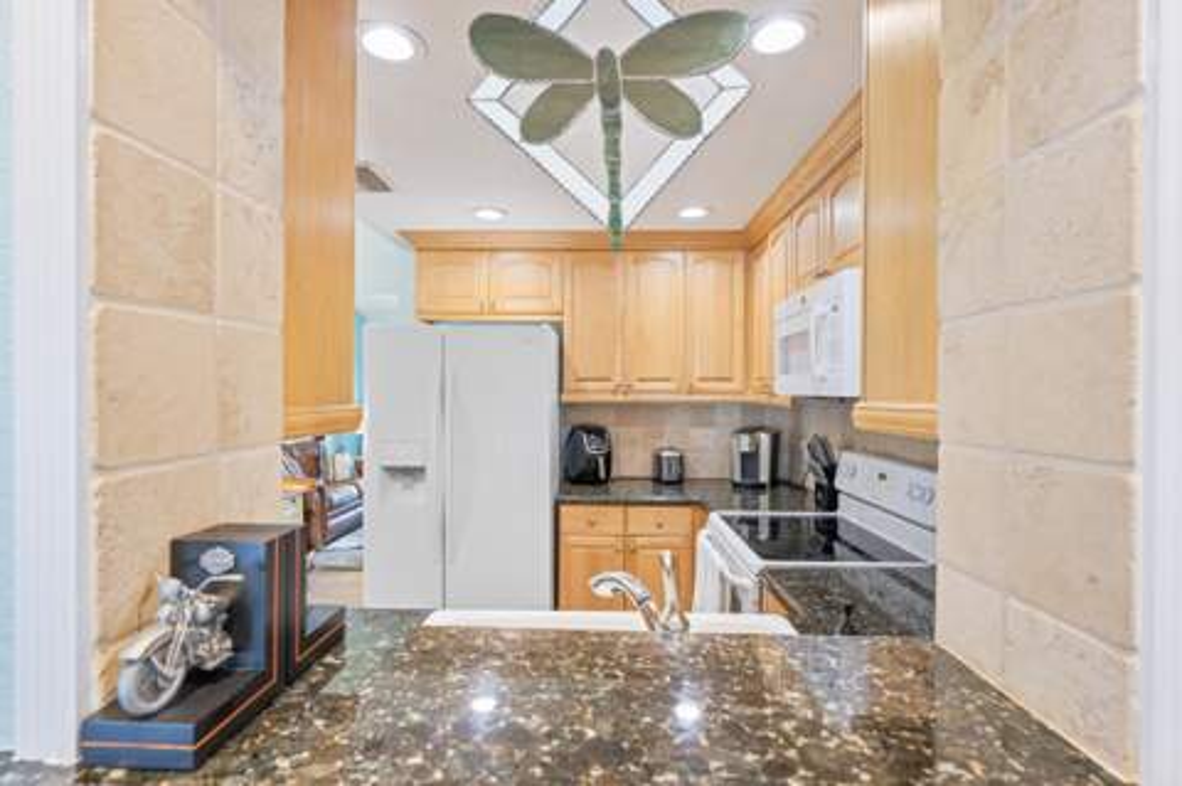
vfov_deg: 68.8
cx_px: 591
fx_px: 574
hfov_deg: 91.7
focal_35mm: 18
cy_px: 393
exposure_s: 1/1.67
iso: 500
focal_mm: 17.5
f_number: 8
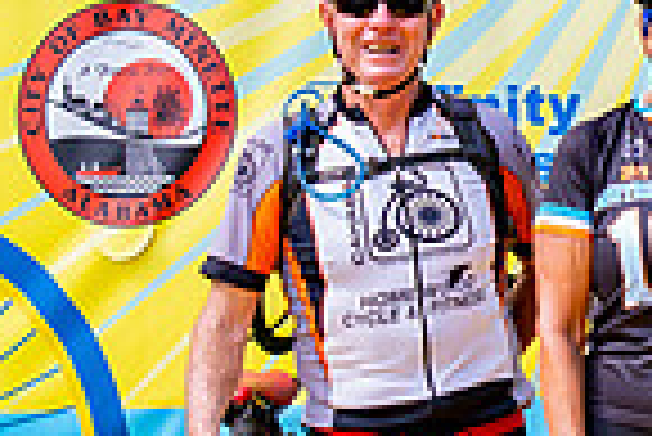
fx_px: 2502
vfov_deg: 10.0
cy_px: 260
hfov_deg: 14.4
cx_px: 783
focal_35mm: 138
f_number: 2.8
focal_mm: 26
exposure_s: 1/3200
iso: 500
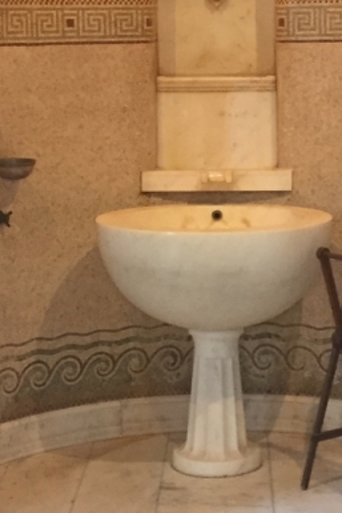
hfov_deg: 14.5
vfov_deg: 21.5
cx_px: 275
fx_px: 1338
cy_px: 135
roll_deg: -0.2
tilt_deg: -3.3
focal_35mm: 94
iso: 200
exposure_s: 1/33
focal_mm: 4.15
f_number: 2.2
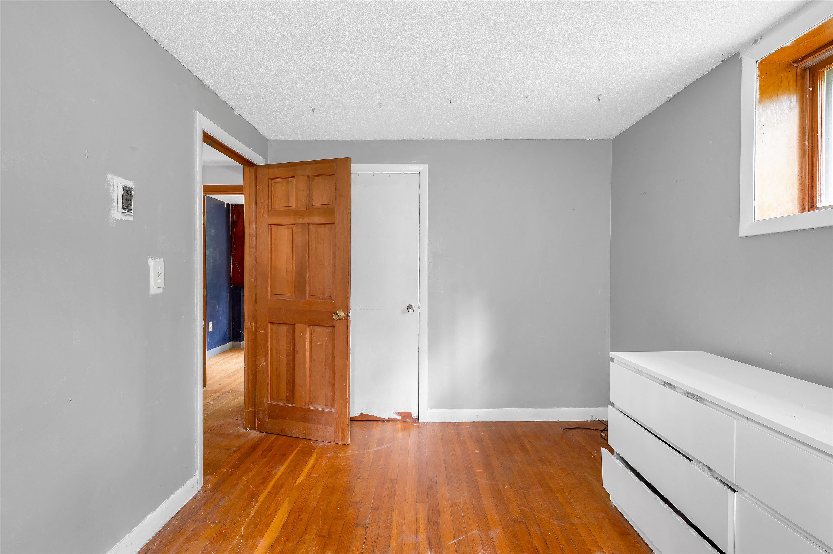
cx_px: 416
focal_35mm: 16
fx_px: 370
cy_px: 277
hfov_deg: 96.8
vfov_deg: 73.7
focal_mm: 16
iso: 100
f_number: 10
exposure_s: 4
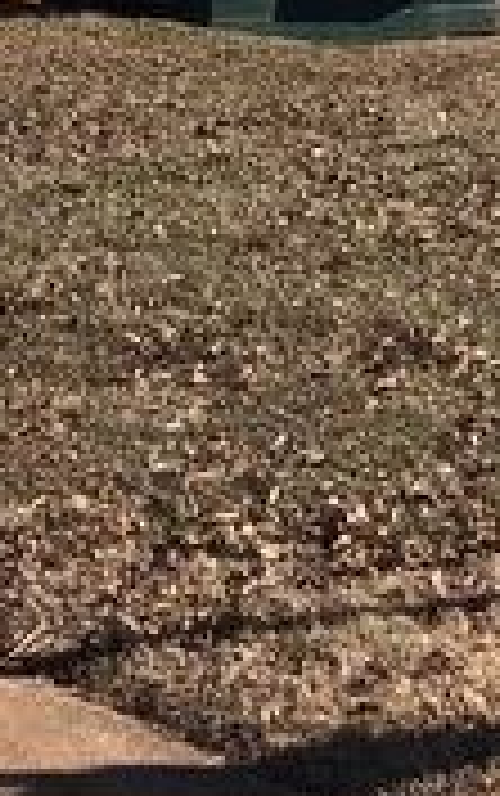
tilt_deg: +6.8
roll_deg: +0.0
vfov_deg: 14.7
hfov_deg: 9.4
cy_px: -319
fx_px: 2914
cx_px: -387
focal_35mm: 134
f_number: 1.8
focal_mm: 4
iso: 20
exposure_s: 1/1350
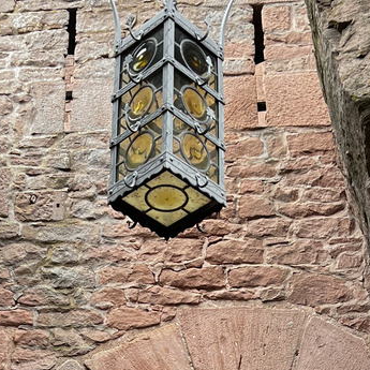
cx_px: 192
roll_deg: -0.3
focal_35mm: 80
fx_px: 967
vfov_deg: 21.0
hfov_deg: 21.7
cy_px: 360
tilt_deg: +27.4
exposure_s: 1/121
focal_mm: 5.7
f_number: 1.5
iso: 64
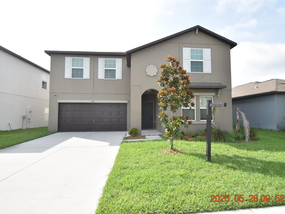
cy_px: 104
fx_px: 153
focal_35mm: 19
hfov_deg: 85.9
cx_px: 149
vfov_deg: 69.9
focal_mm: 11
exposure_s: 1/4000
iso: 800
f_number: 3.5
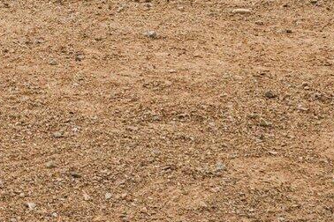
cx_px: -219
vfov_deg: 7.0
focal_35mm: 182
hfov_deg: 10.8
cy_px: -359
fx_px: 1686
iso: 400
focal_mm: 33.5
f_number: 8
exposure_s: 1/1600
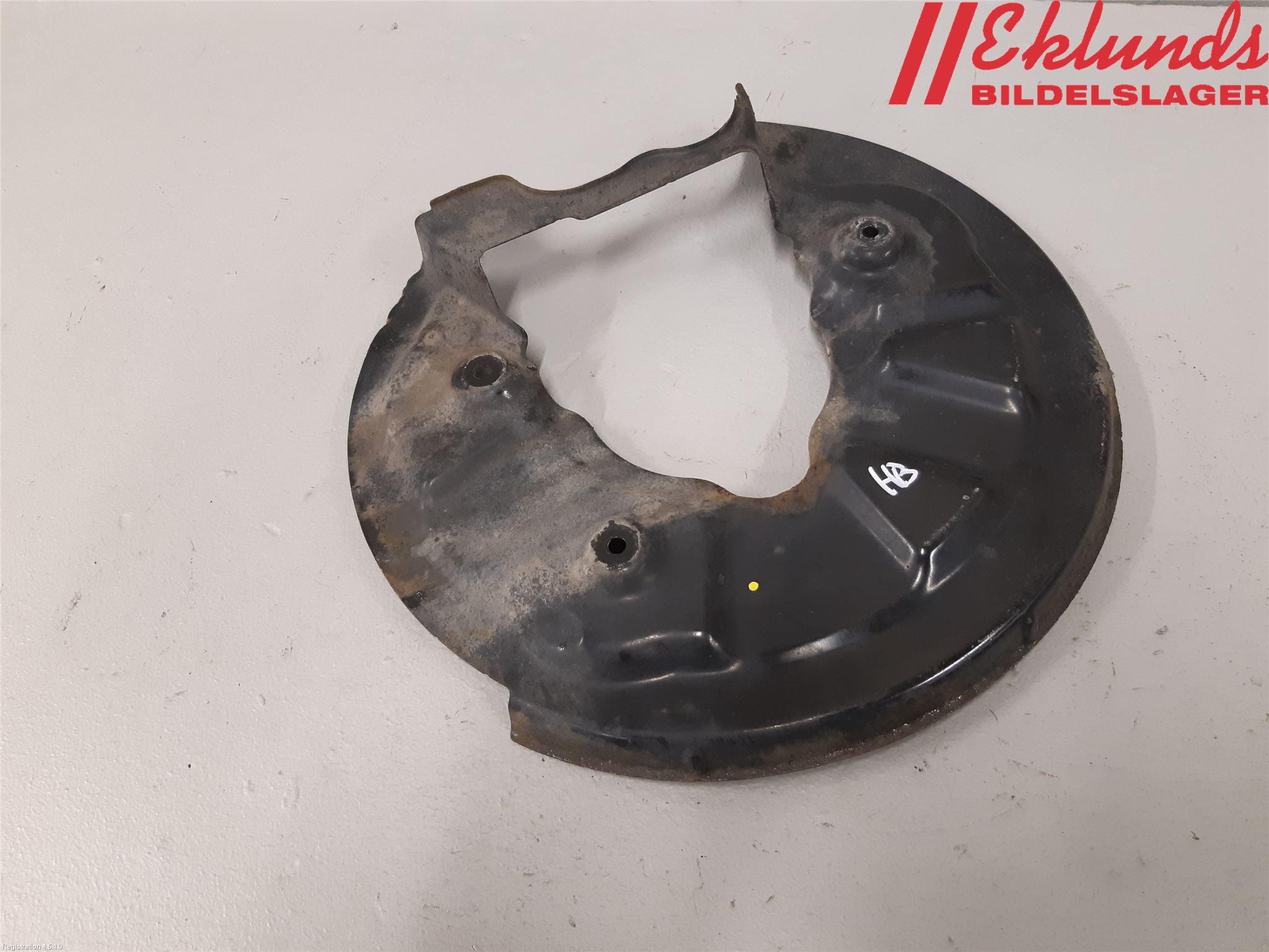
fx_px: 953
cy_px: 476
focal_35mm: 26
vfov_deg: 53.1
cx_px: 634
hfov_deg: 67.3
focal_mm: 3.93
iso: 200
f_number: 1.7
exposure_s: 1/50
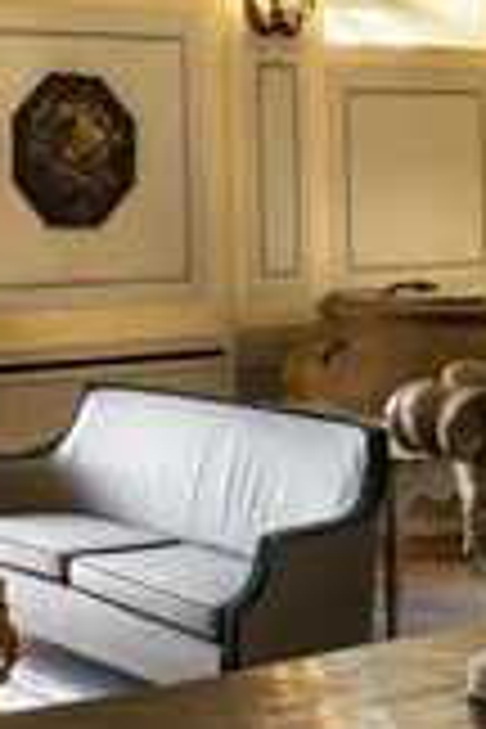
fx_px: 1600
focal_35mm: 79
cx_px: -252
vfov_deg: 25.3
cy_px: 164
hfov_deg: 15.8
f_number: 22
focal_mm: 32
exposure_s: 1/1.67
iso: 100
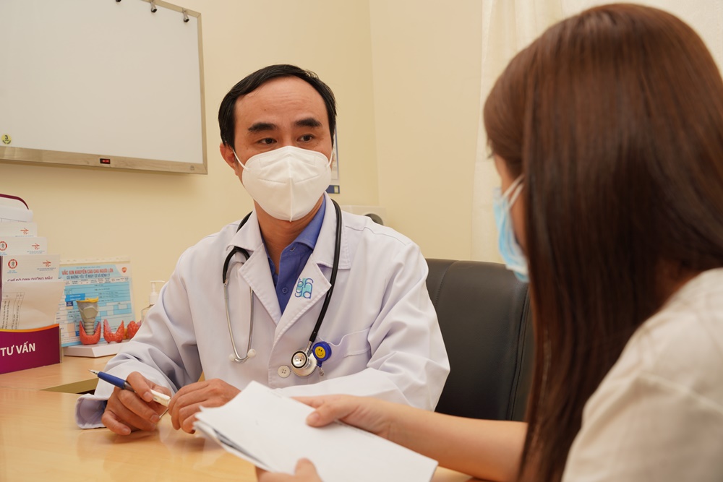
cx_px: 362
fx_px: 797
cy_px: 241
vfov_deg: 33.7
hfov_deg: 48.8
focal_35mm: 40
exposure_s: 1/160
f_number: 6.3
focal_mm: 39.7
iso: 100
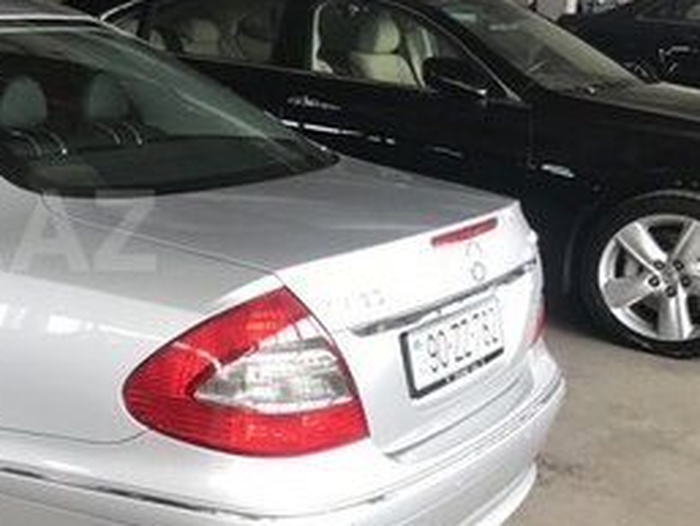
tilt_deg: -11.4
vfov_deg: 20.4
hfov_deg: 24.6
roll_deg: -2.2
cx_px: -123
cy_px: 230
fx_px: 1457
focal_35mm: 72
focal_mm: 3.99
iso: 32
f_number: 1.8
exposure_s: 1/100
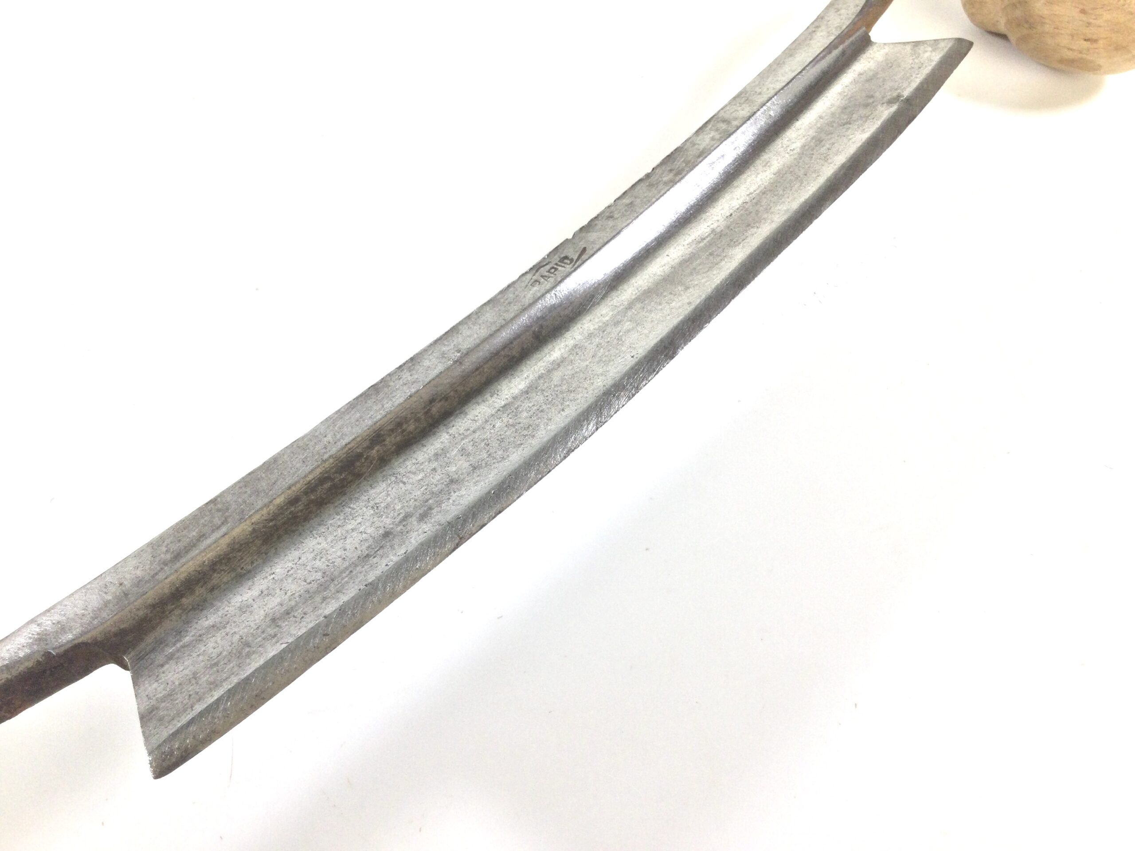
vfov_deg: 45.4
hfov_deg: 58.4
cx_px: 568
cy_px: 426
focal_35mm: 31
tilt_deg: -57.0
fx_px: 1016
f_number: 2.4
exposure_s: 1/100
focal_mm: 3.3
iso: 32
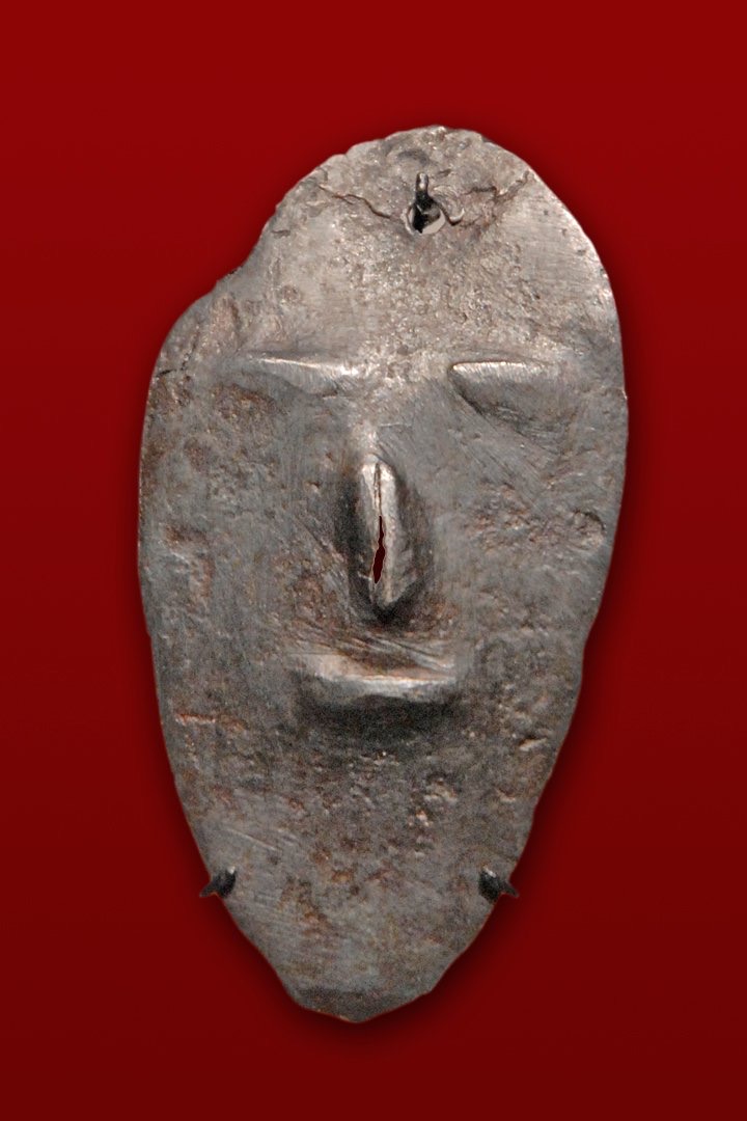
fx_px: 3268
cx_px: 374
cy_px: 560
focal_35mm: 105
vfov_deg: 19.5
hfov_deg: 13.0
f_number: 4.5
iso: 800
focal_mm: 70
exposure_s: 1/60
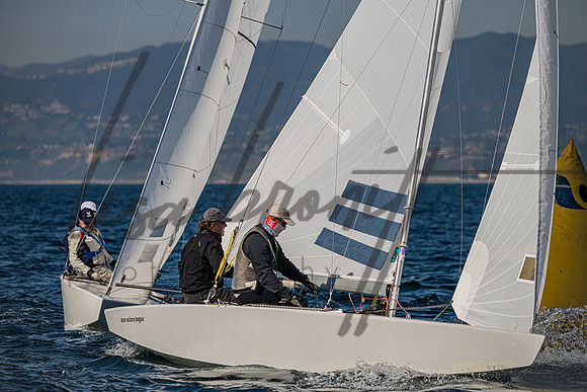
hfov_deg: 9.6
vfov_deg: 6.4
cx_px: 281
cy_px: 195
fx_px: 3500
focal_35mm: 215
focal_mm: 200
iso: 400
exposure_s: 1/8000
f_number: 5
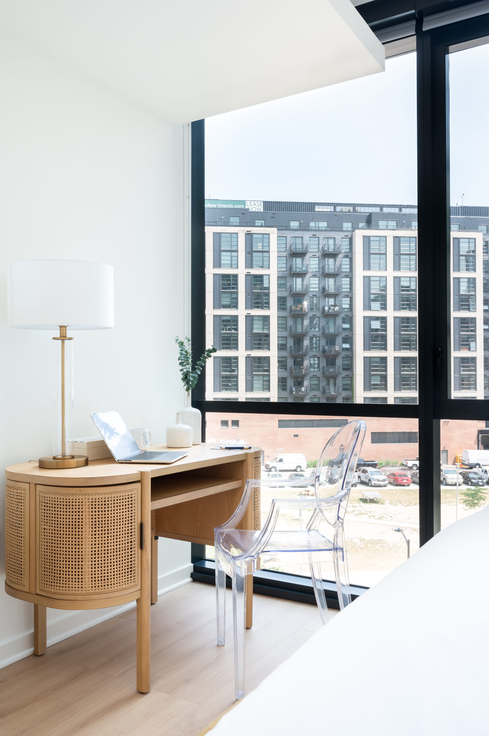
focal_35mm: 30
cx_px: 244
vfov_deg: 62.0
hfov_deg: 43.5
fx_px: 612
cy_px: 368
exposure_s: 1/250
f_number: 13
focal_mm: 30
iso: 800
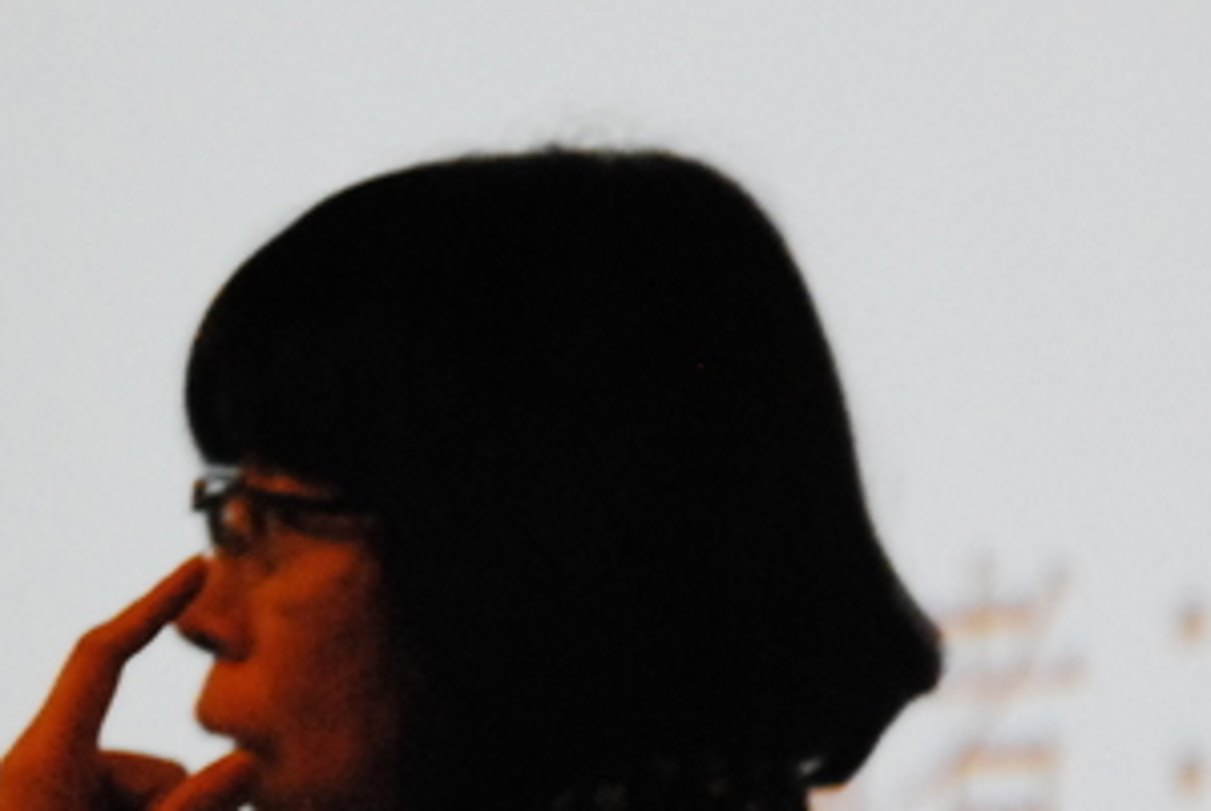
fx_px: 13677
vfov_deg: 3.4
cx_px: 452
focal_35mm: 406
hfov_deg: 5.1
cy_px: 837
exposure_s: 1/40
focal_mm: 116
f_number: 6.3
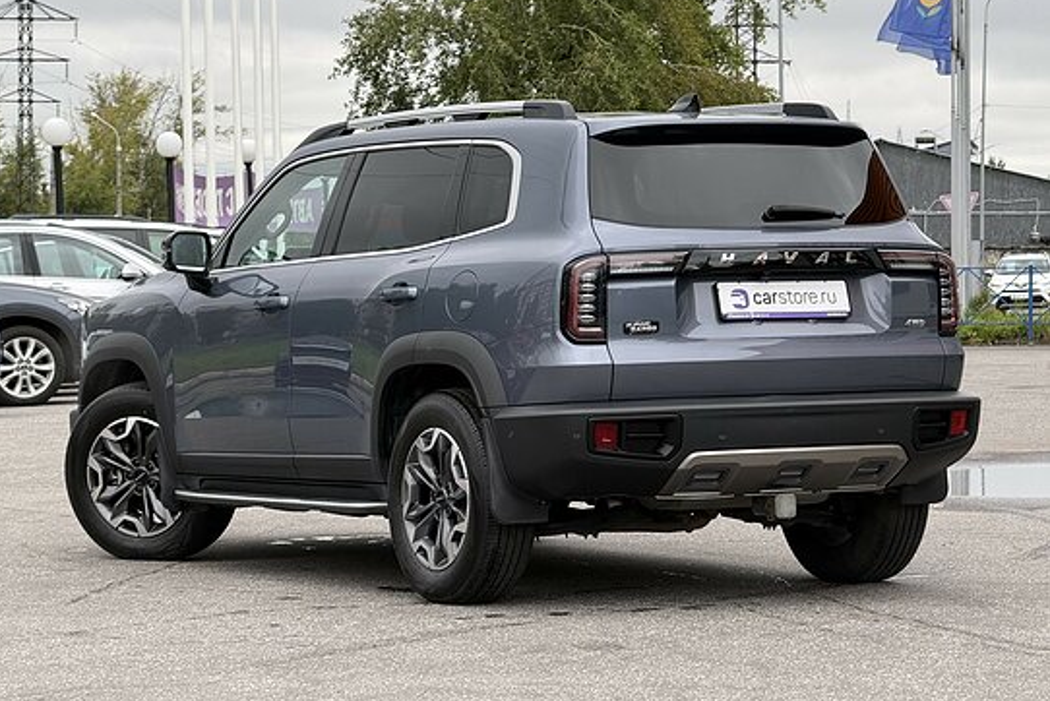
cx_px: 521
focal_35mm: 126
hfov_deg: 16.3
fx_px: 3677
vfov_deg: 10.9
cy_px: 339
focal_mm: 15.66
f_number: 2.8
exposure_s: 1/157
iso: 50
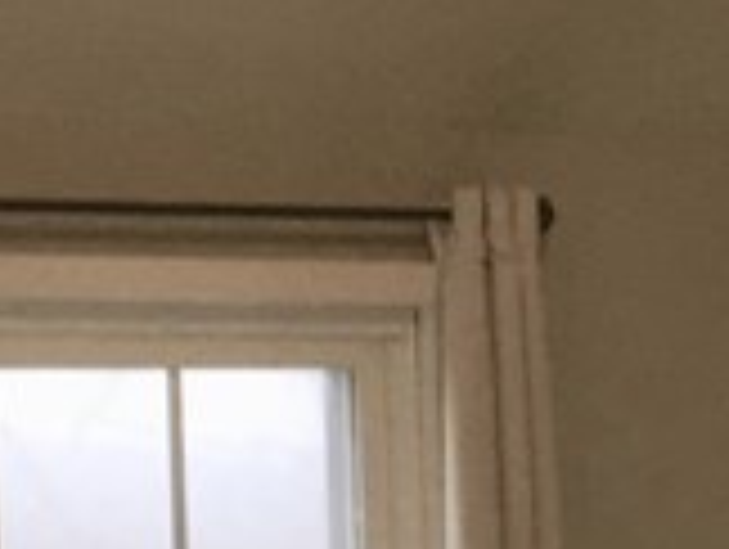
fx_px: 3860
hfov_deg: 10.6
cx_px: 927
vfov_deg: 8.0
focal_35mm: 183
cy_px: 814
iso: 64
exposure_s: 1/30
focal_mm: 4.15
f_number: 2.2
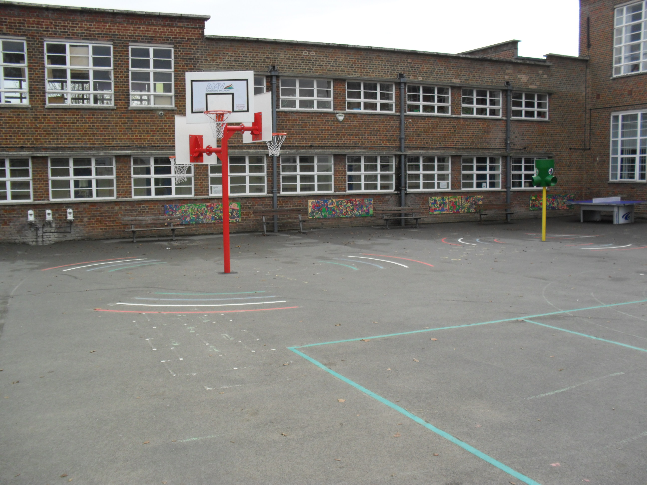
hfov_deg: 52.6
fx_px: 654
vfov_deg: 40.7
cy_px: 242
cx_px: 324
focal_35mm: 35
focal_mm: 6.3
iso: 100
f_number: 3.2
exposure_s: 1/350
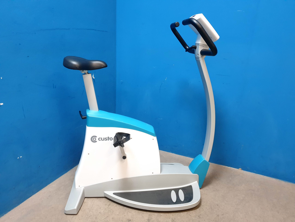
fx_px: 222
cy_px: 111
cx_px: 148
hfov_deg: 67.3
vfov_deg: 53.1
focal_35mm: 26
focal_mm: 4.3
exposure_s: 1/50
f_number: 1.5
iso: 320
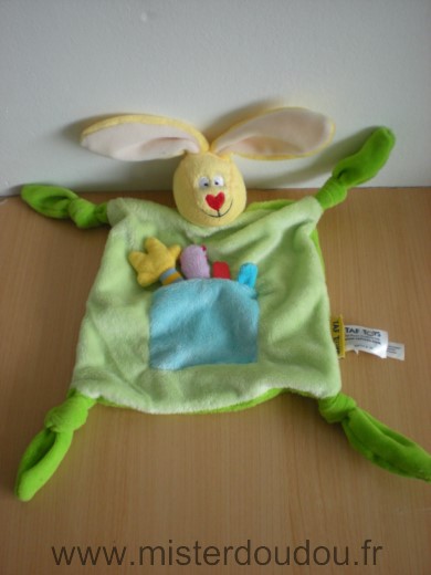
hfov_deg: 37.7
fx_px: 631
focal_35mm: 38
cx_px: 216
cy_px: 288
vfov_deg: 49.0
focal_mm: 6.3
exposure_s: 1/12.8
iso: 200
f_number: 3.1
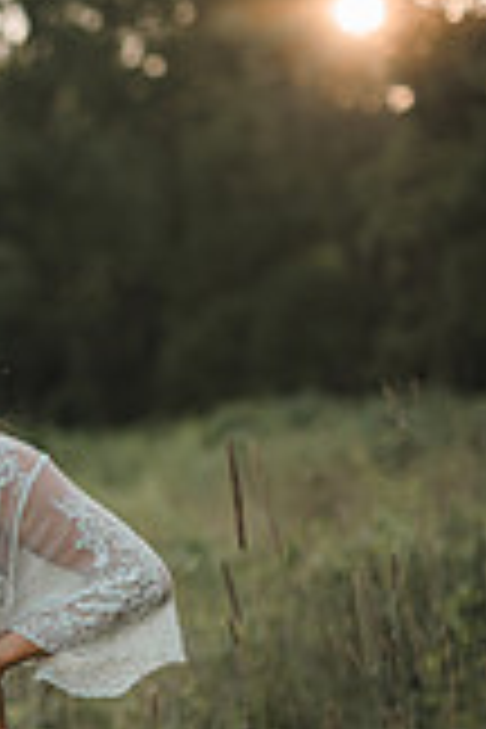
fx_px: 2815
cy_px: 450
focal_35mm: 139
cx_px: -171
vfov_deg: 14.7
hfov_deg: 9.7
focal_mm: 50
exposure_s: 1/4000
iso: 400
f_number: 1.4
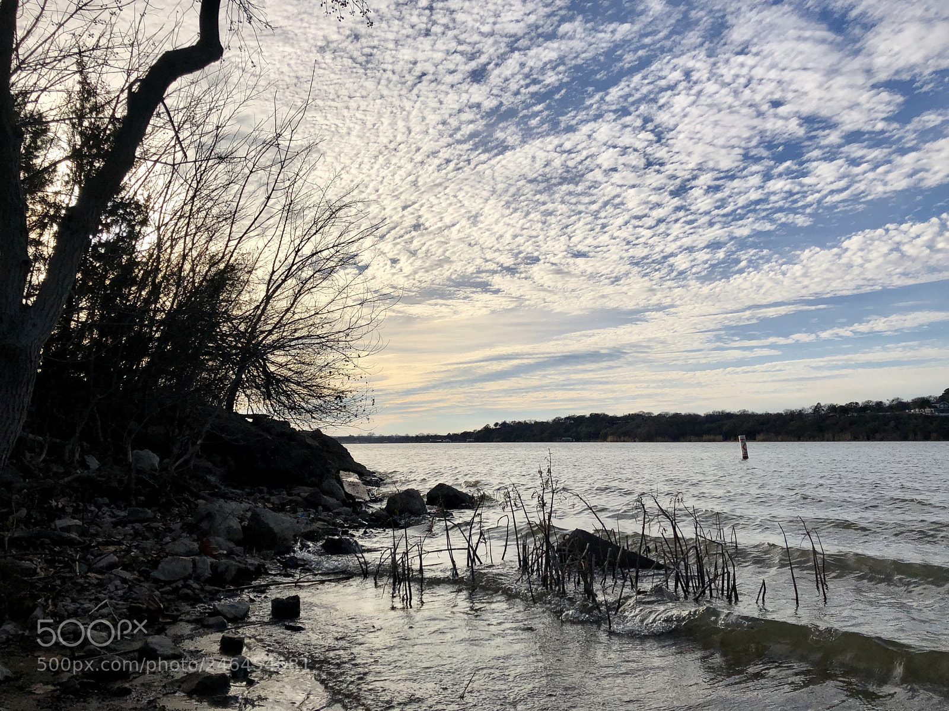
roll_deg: +1.4
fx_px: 767
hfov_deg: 63.5
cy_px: 356
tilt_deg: +6.0
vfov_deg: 49.7
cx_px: 474
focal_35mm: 28
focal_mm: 4
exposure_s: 1/6024
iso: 25
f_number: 1.8
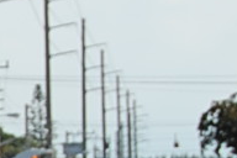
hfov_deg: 3.4
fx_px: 3858
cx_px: -536
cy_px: 285
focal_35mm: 586
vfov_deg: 2.3
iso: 200
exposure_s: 1/400
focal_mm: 50
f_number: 10
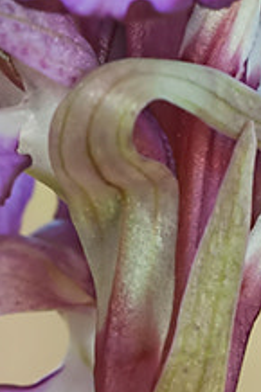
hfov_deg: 0.8
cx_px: -22
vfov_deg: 1.2
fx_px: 18004
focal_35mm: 1653
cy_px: -7
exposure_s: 1/200
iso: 100
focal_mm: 150
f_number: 7.1
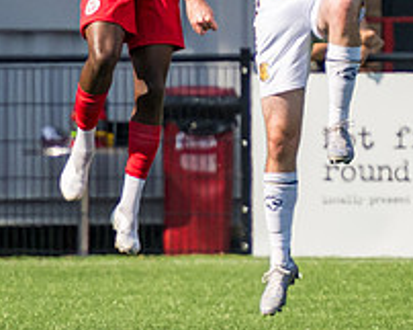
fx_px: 18772
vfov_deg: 1.0
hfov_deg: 1.3
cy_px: 93
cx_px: 348
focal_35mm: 1538
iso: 200
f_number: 4
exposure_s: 1/2500
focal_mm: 220
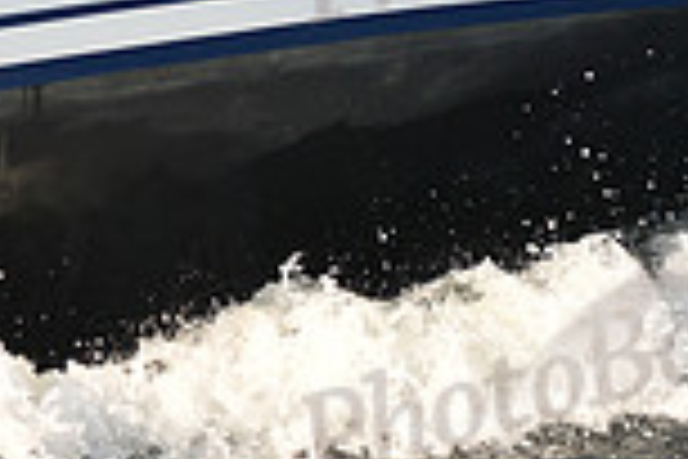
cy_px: -263
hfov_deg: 7.8
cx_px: 72
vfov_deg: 5.1
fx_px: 5064
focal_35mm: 265
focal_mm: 70
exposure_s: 1/800
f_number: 3.2
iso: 250
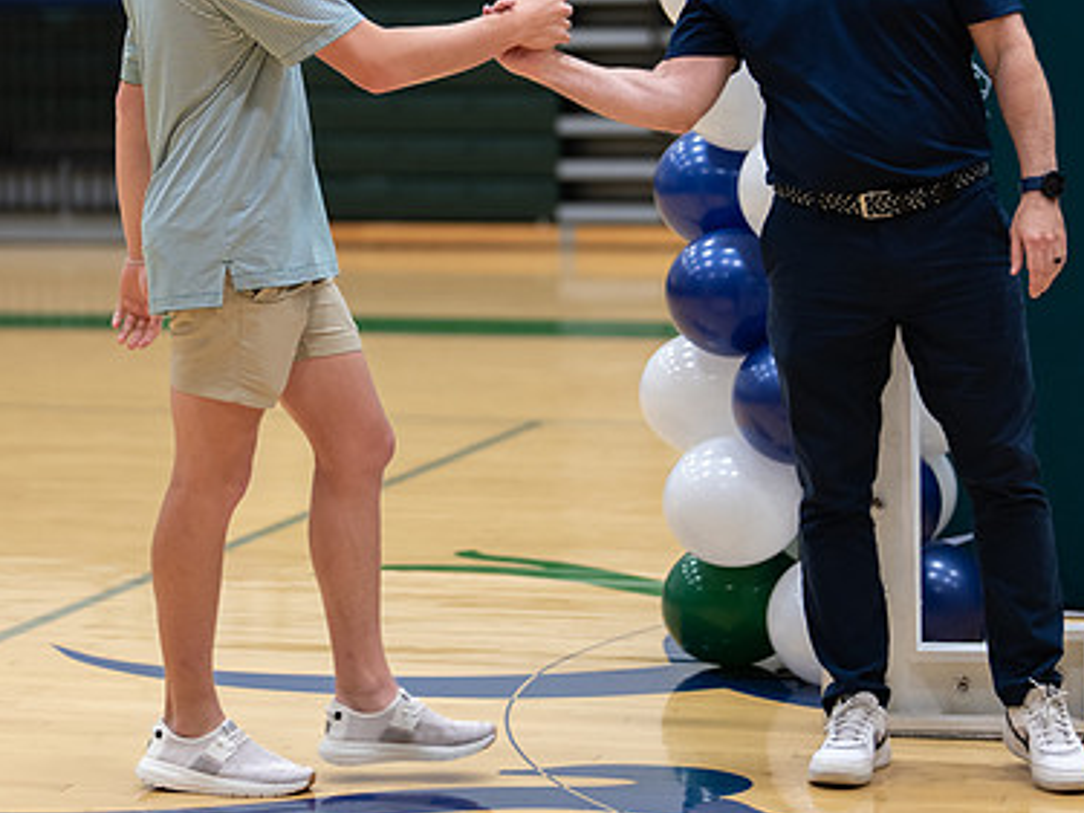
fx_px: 3631
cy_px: 211
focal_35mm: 116
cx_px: 497
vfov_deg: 12.7
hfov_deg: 17.0
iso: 400
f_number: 1.2
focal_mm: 50
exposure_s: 1/320
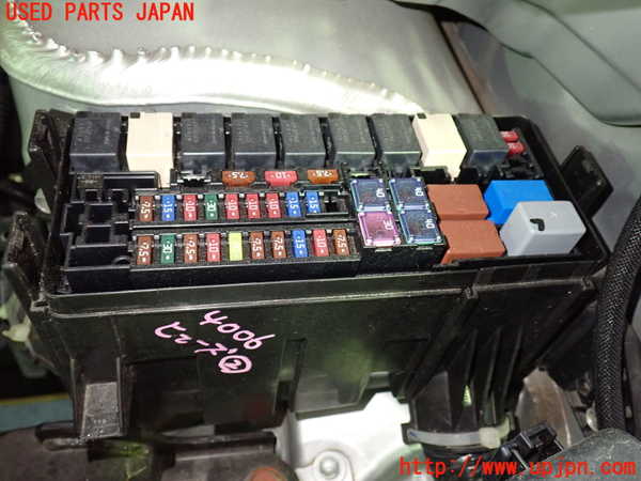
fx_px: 556
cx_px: 320
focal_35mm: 30
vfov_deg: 46.8
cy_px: 240
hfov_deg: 60.0
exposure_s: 1/30
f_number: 2.3
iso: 800
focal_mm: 5.4
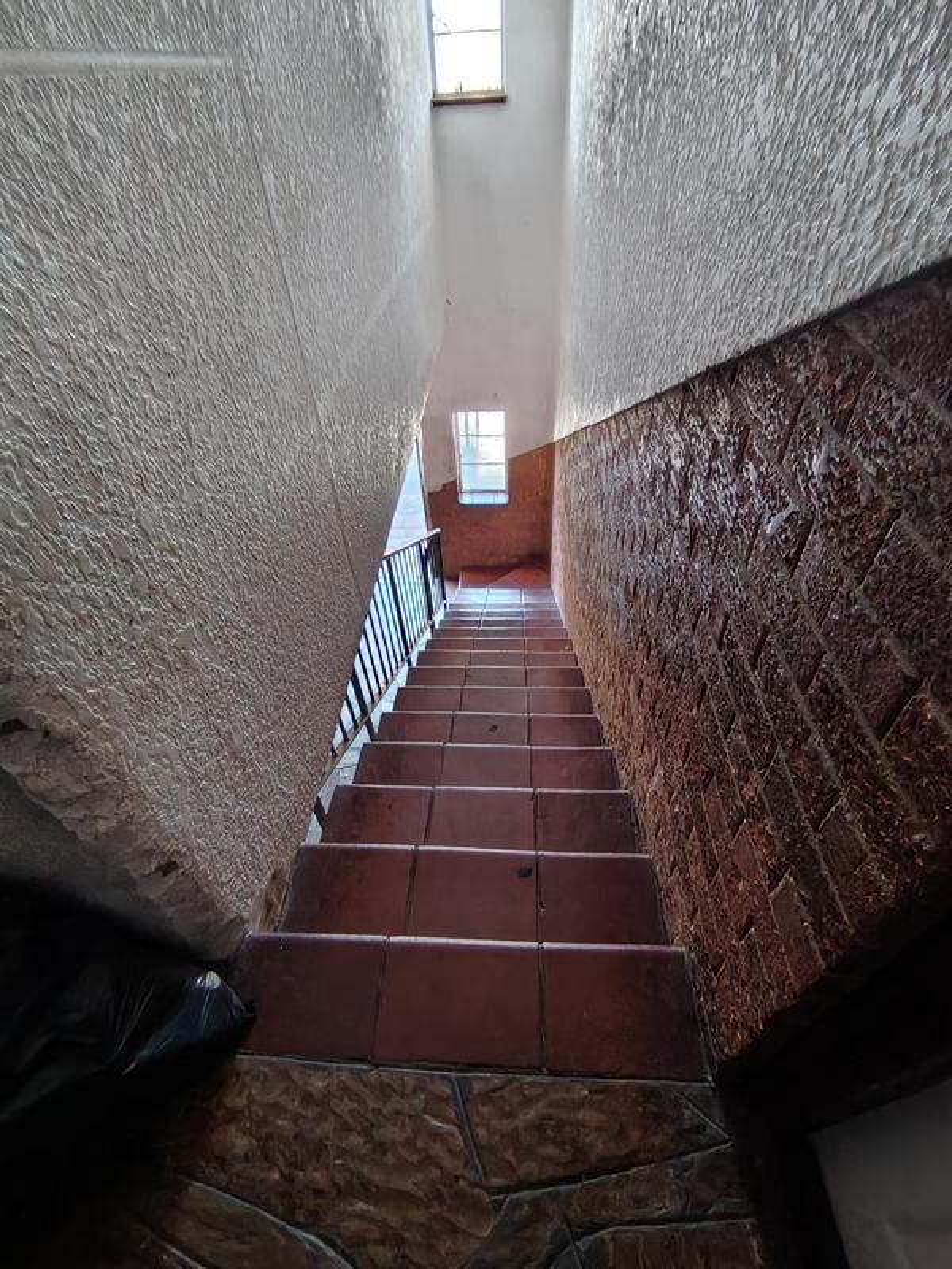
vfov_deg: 91.0
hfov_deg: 74.7
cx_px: 476
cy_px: 634
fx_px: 623
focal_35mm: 17
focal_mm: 1.42
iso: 1099
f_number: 2.2
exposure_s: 1/16.7
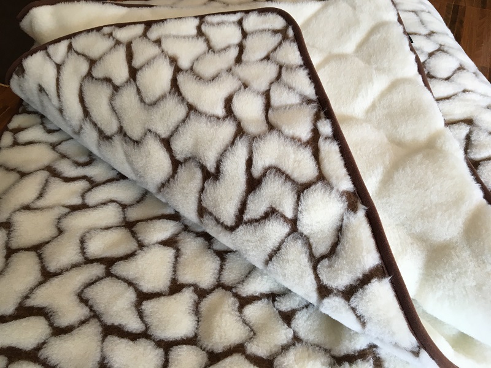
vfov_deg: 48.2
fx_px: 411
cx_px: 246
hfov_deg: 61.7
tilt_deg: -52.7
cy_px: 184
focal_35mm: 29
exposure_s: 1/33
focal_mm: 4.15
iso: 32
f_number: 2.2
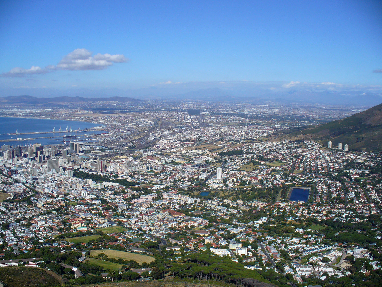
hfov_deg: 50.1
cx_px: 191
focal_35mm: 37
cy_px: 144
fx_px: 408
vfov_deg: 38.7
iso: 80
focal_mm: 6.1
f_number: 5.6
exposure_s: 1/640
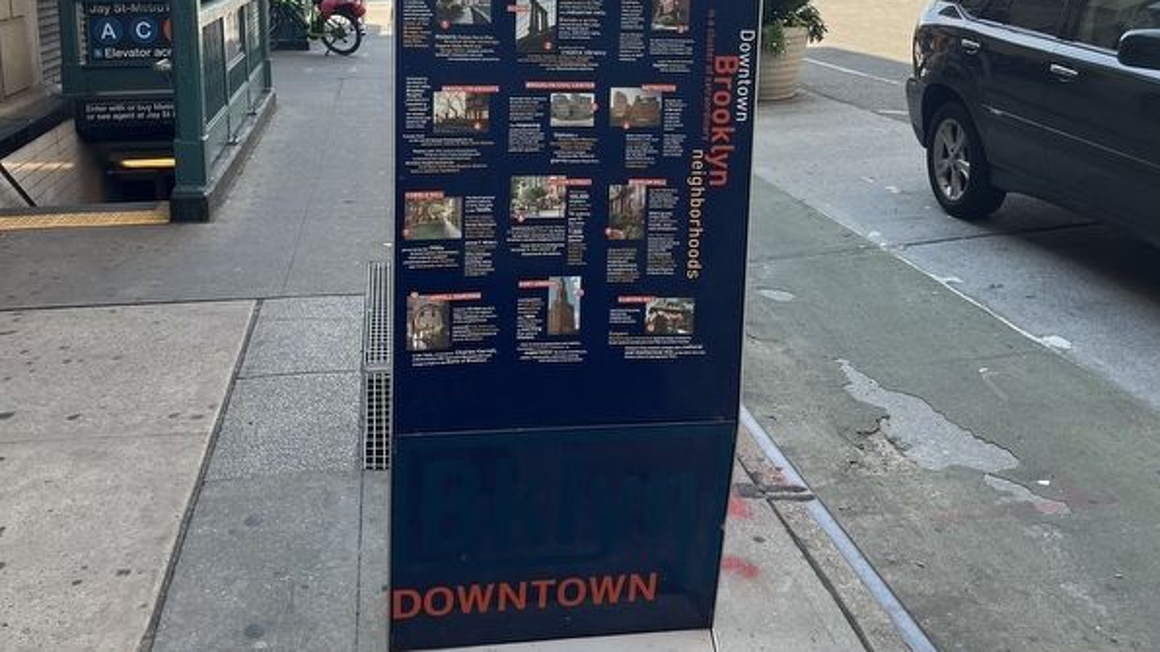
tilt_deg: -7.9
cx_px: 582
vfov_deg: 30.5
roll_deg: -0.7
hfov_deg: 52.8
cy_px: 146
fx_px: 1169
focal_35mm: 38
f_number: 1.6
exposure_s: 1/569
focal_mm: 5.1
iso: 50
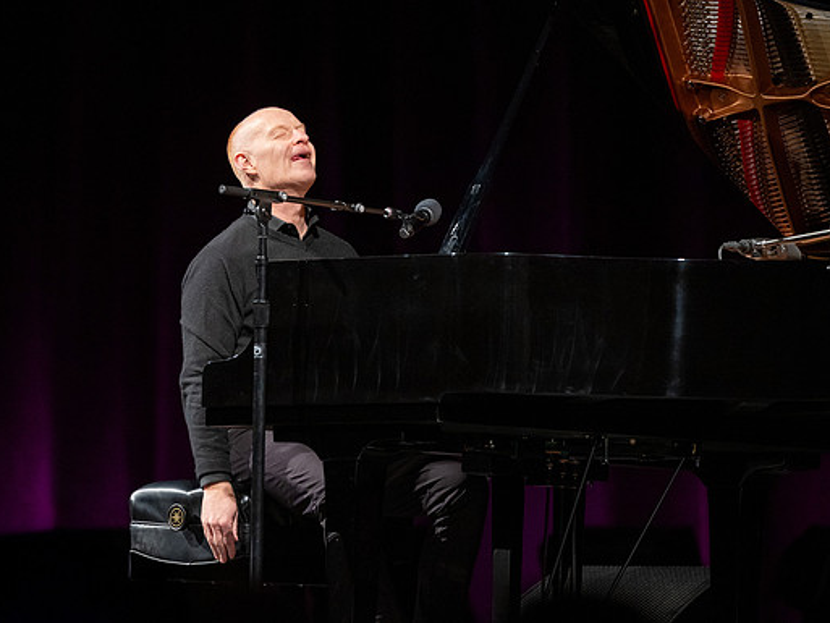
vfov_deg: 5.2
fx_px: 6859
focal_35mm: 286
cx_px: 275
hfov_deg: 6.9
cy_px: 274
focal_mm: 200
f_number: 2.8
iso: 1600
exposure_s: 1/320
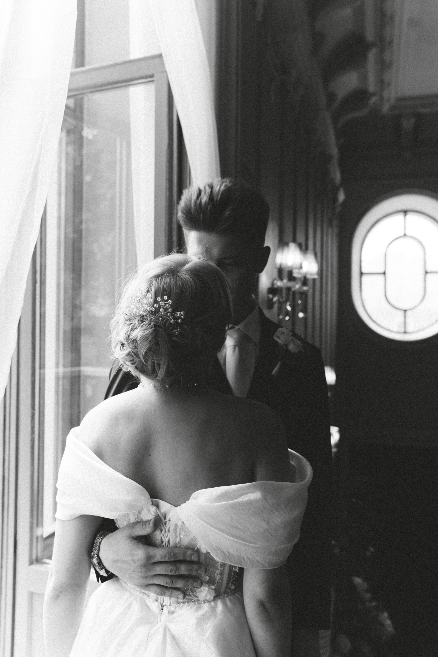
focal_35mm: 35
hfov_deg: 37.9
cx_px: 219
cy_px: 328
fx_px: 639
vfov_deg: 54.4
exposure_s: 1/160
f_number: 4
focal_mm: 35
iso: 160
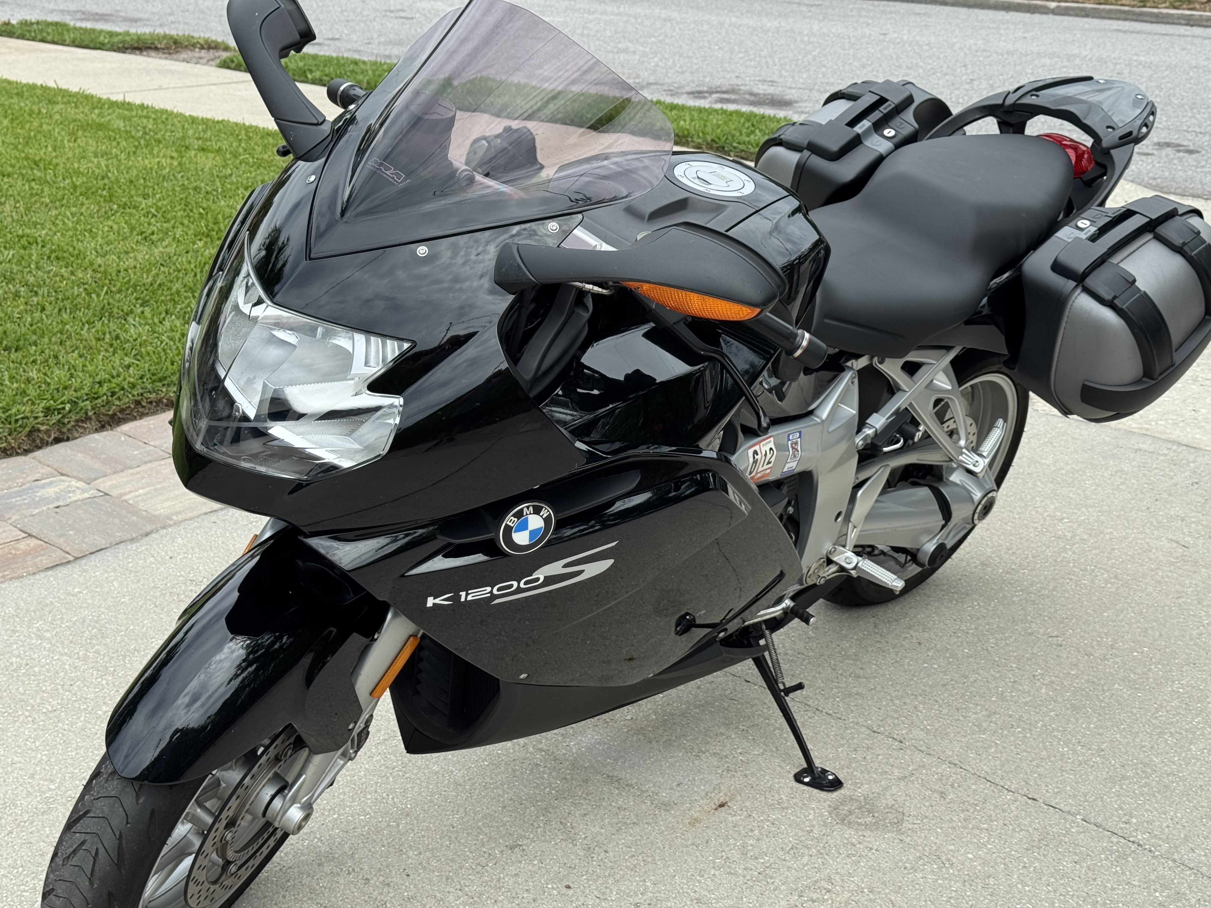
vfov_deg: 30.3
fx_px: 1679
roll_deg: -0.2
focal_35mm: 48
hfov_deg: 39.7
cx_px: 606
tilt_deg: -20.1
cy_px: 454
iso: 64
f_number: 1.78
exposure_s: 1/1923
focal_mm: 6.76
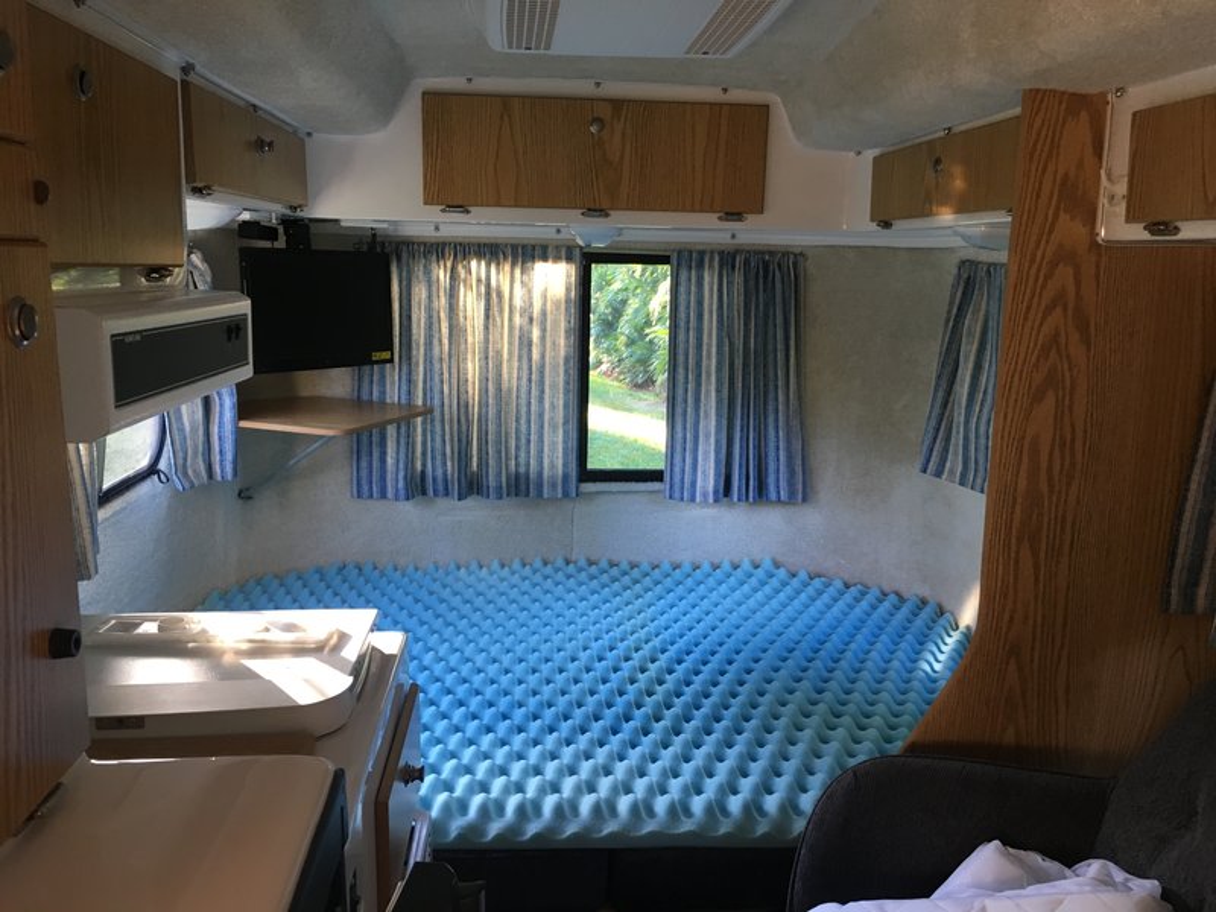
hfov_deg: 61.7
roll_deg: -1.1
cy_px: 456
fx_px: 1019
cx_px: 608
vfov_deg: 48.2
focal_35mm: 29
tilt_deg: -8.1
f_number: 2.2
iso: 80
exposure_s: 1/30
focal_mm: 4.15
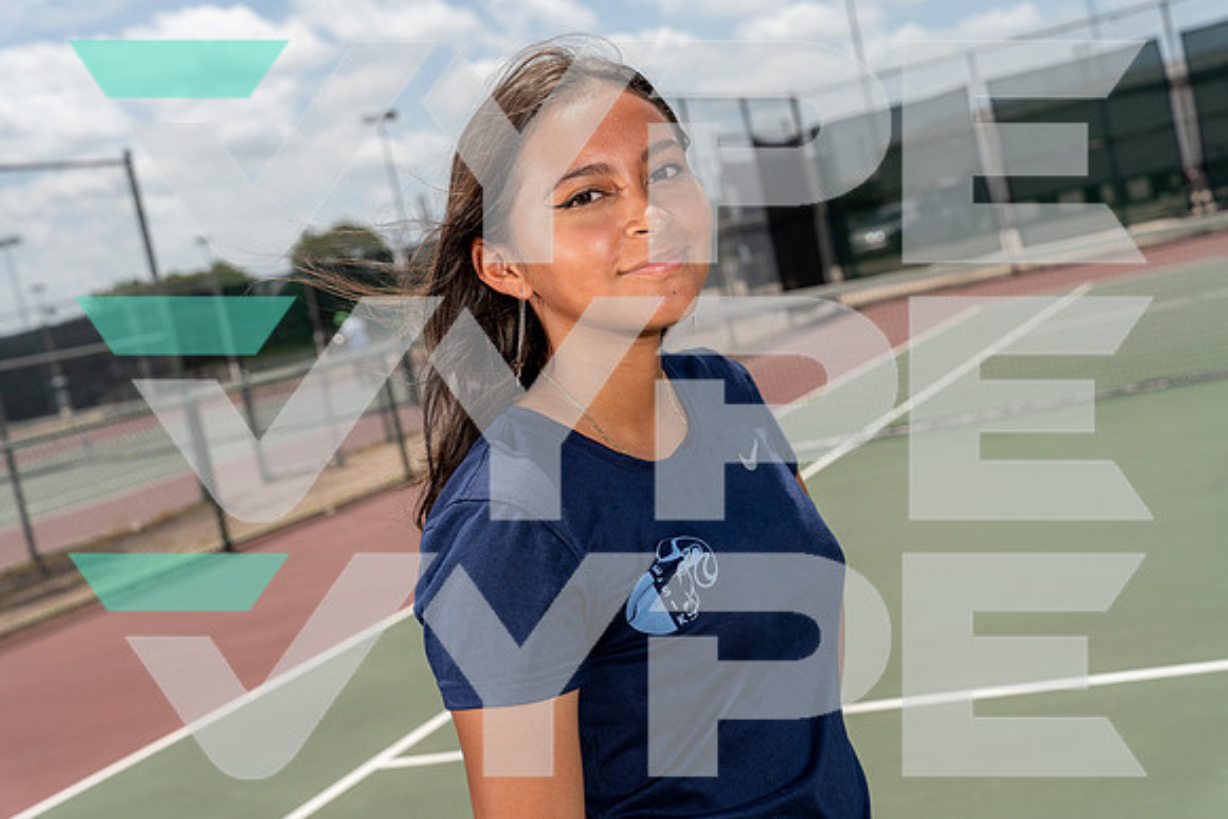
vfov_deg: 26.0
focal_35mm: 52
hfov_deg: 38.2
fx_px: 1774
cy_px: 410
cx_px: 614
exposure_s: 1/1250
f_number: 6.3
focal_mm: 52
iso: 320
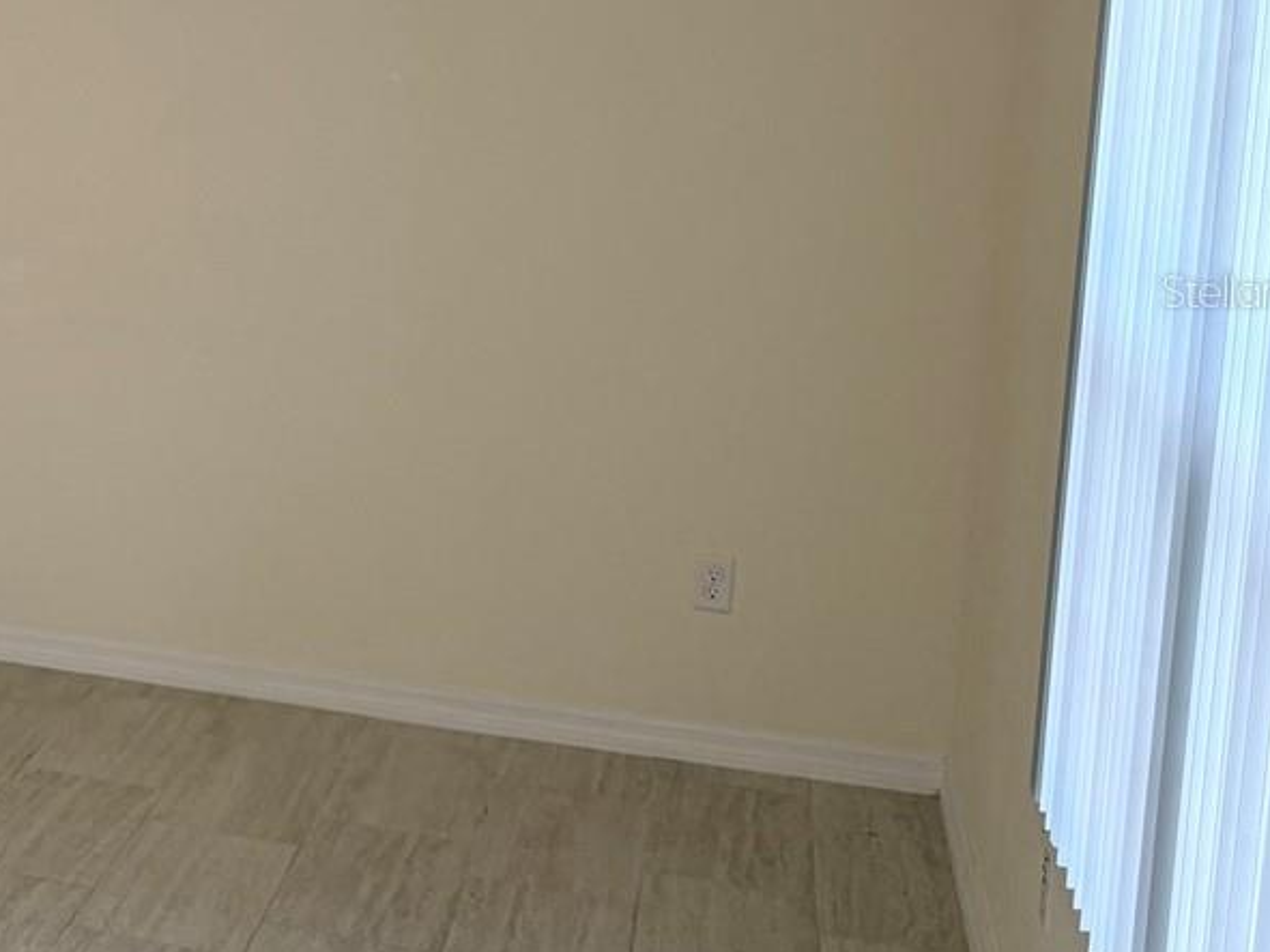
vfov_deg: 22.5
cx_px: -355
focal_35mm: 65
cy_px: 290
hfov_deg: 25.8
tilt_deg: -6.5
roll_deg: -0.6
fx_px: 2384
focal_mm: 6.76
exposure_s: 1/290
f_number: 1.78
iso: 100
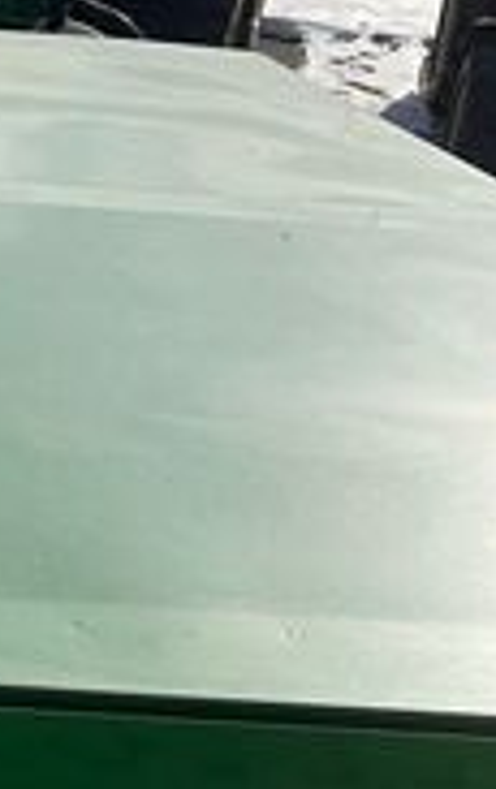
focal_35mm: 92
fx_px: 1982
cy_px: 198
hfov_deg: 11.7
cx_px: -679
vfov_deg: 22.3
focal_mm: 3
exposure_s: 1/2538
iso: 16
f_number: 1.8
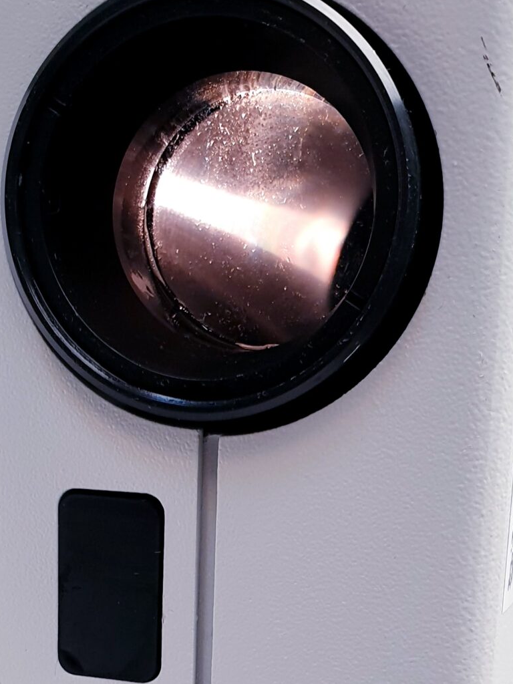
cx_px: 222
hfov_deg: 22.6
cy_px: 659
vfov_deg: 28.3
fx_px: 1284
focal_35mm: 65
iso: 80
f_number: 2.4
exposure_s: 1/50
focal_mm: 4.3
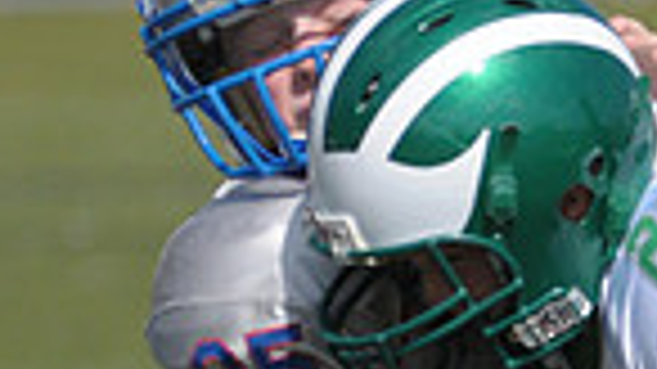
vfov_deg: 0.8
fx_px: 26105
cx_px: 860
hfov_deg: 1.4
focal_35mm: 1499
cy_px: 677
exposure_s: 1/8000
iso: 640
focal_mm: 240
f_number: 4
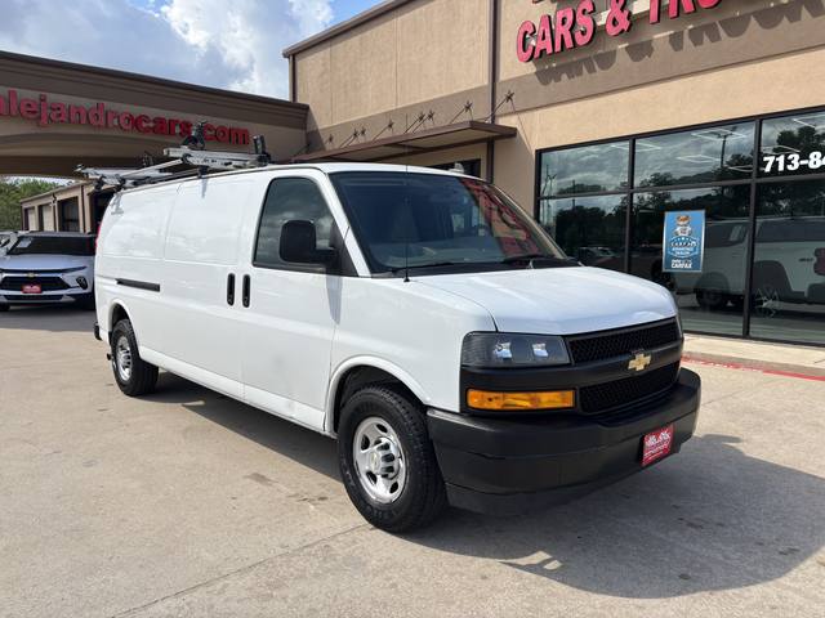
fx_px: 620
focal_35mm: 26
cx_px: 412
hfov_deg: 67.3
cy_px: 309
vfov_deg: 53.1
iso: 50
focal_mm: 5.96
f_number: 1.6
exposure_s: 1/2857
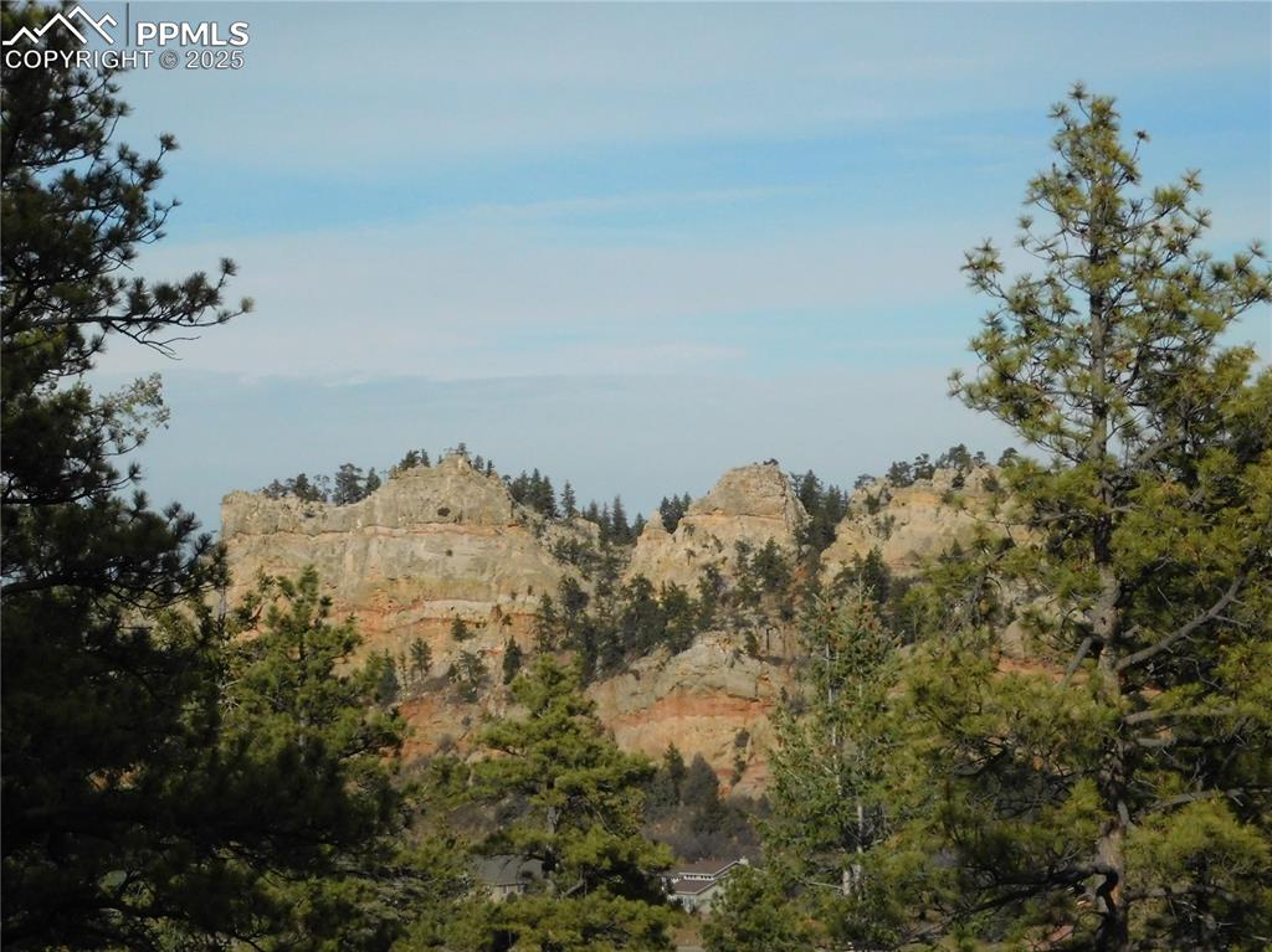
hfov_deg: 17.1
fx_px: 4224
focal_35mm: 115
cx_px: 636
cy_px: 476
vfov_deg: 12.9
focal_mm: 20.3
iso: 800
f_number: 9.6
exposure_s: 1/1500
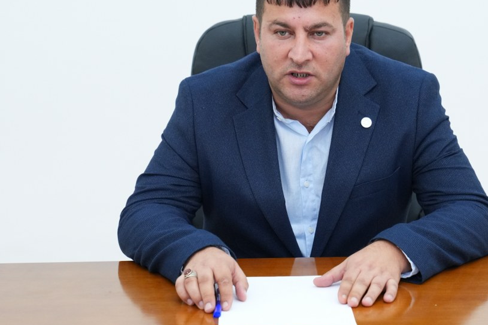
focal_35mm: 132
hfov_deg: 15.5
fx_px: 1789
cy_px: 135
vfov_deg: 10.4
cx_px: 302
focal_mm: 70
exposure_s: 1/200
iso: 2000
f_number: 4
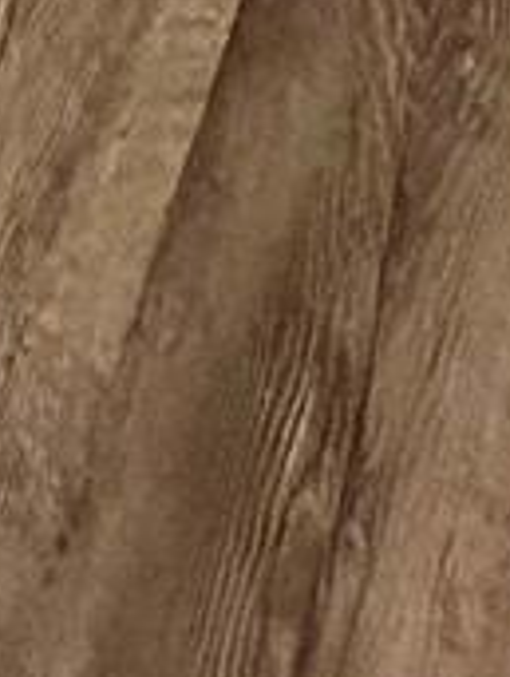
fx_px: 1918
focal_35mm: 98
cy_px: -1576
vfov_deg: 10.2
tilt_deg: -12.8
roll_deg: +2.6
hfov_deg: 9.7
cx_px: -1194
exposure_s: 1/103
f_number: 2.2
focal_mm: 2.22
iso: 320
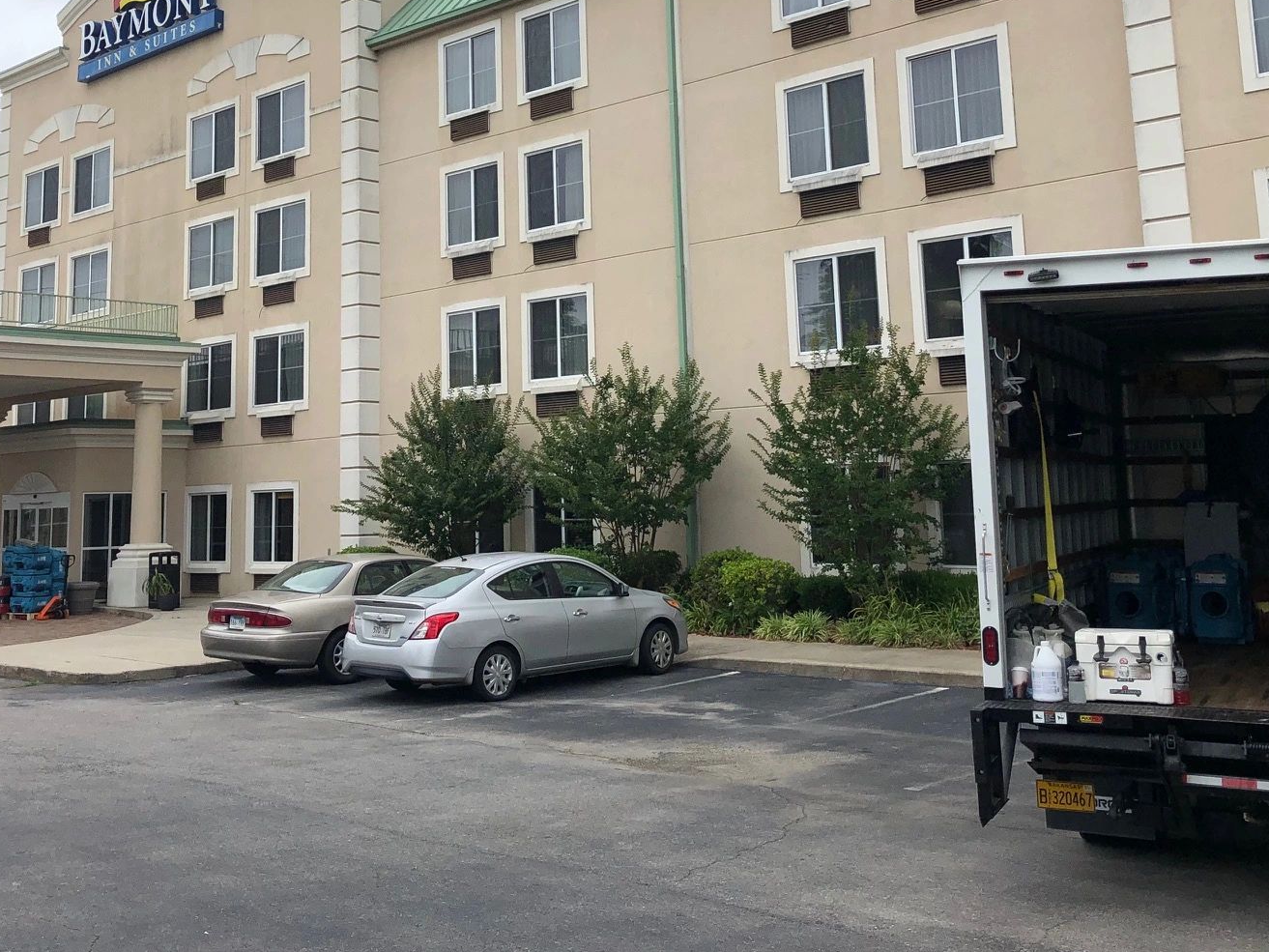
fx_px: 1576
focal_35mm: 43
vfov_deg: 33.0
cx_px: 518
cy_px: 239
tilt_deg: +10.4
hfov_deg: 43.7
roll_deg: +0.7
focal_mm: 3.99
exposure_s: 1/676
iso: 20
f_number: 1.8
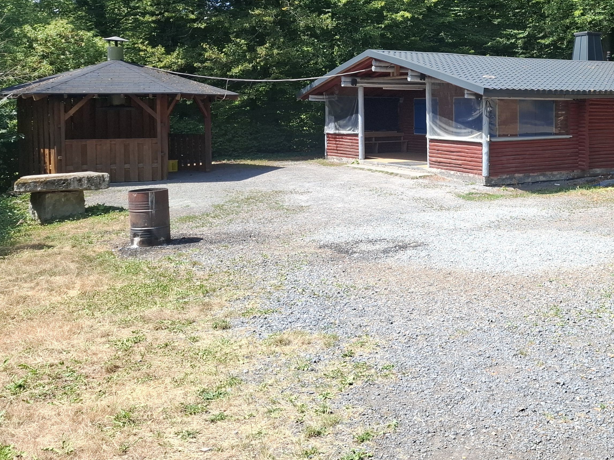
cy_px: 147
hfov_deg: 43.6
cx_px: 491
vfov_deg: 34.8
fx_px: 727
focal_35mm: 41
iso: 50
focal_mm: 5.54
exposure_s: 1/774
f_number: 1.8
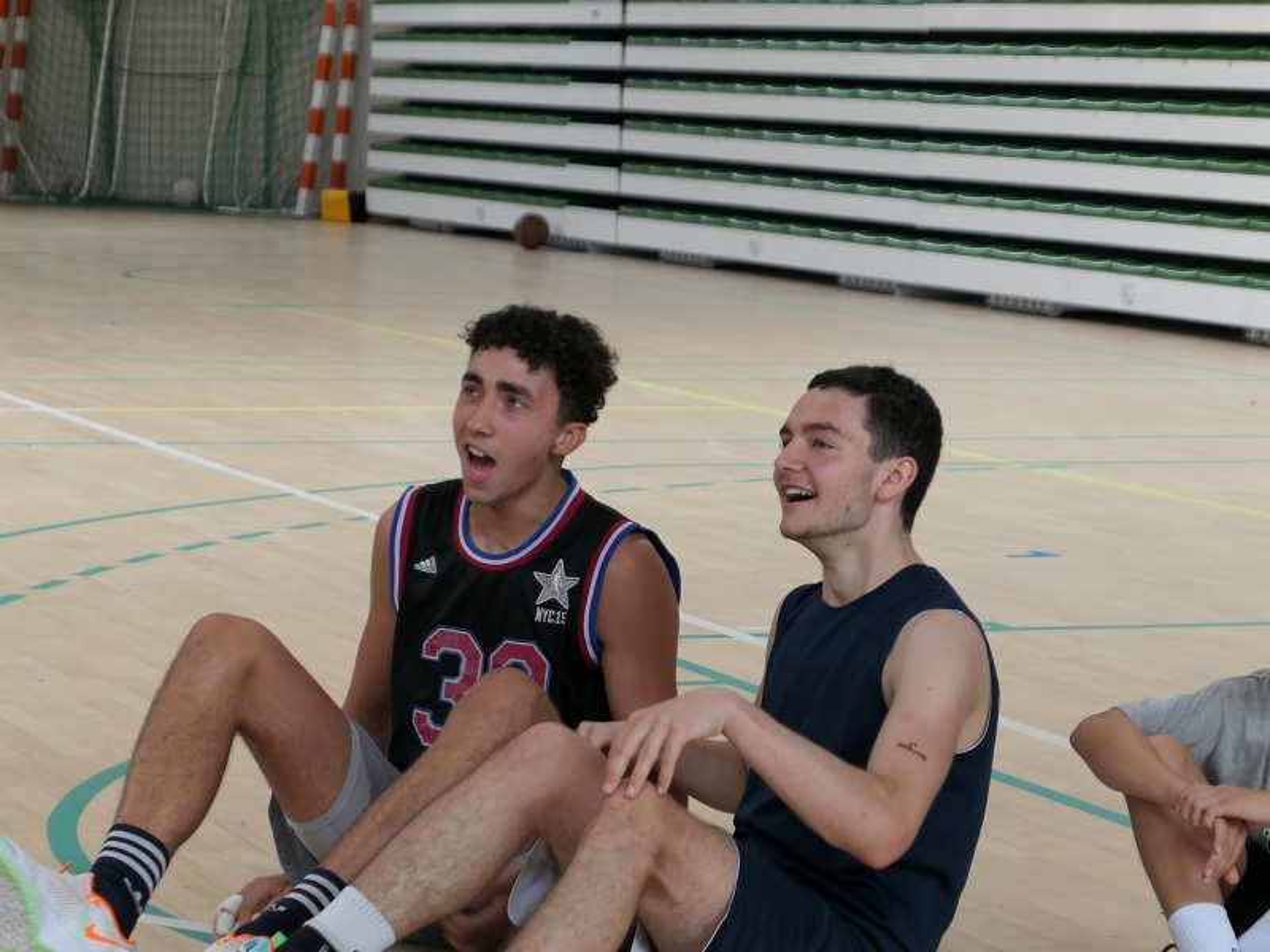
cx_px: 635
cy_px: 476
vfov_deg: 12.0
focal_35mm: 124
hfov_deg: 15.9
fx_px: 4549
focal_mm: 26.4
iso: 160
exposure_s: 1/125
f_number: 2.8
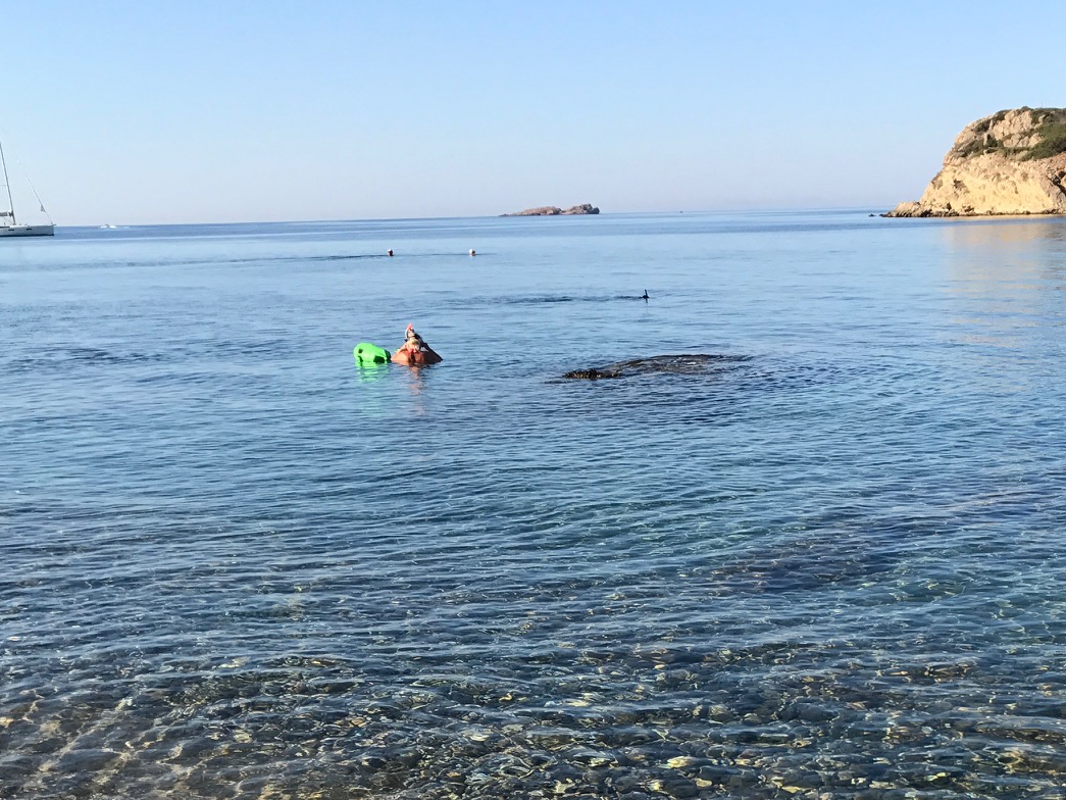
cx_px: 858
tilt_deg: -17.6
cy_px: 758
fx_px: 1663
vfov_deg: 25.9
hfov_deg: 34.4
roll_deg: +0.7
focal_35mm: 54
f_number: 1.8
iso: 20
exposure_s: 1/1842
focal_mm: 3.99
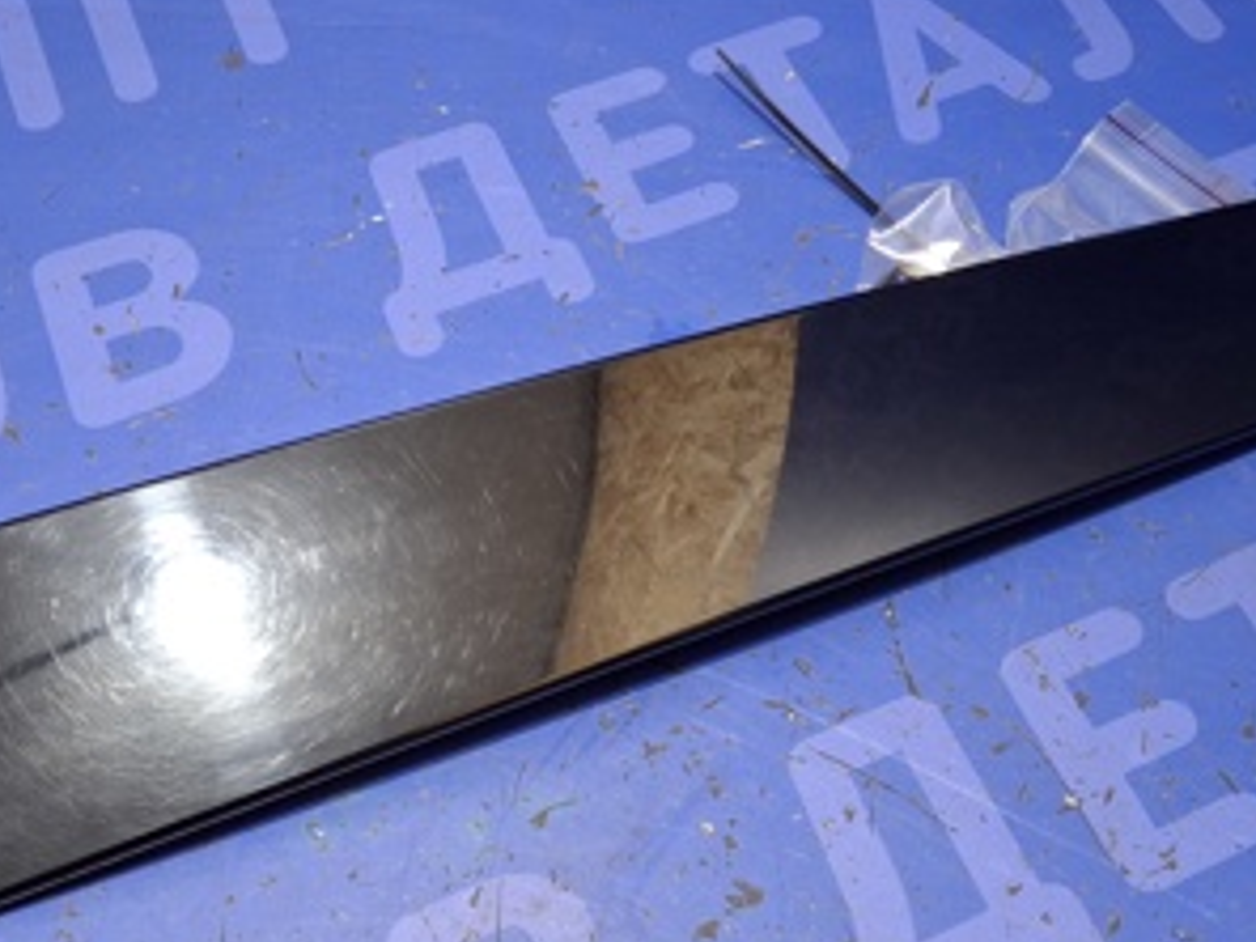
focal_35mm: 54
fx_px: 1959
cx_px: 513
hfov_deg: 35.4
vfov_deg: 27.0
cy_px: 486
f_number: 1.8
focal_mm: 4.69
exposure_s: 1/30
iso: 250
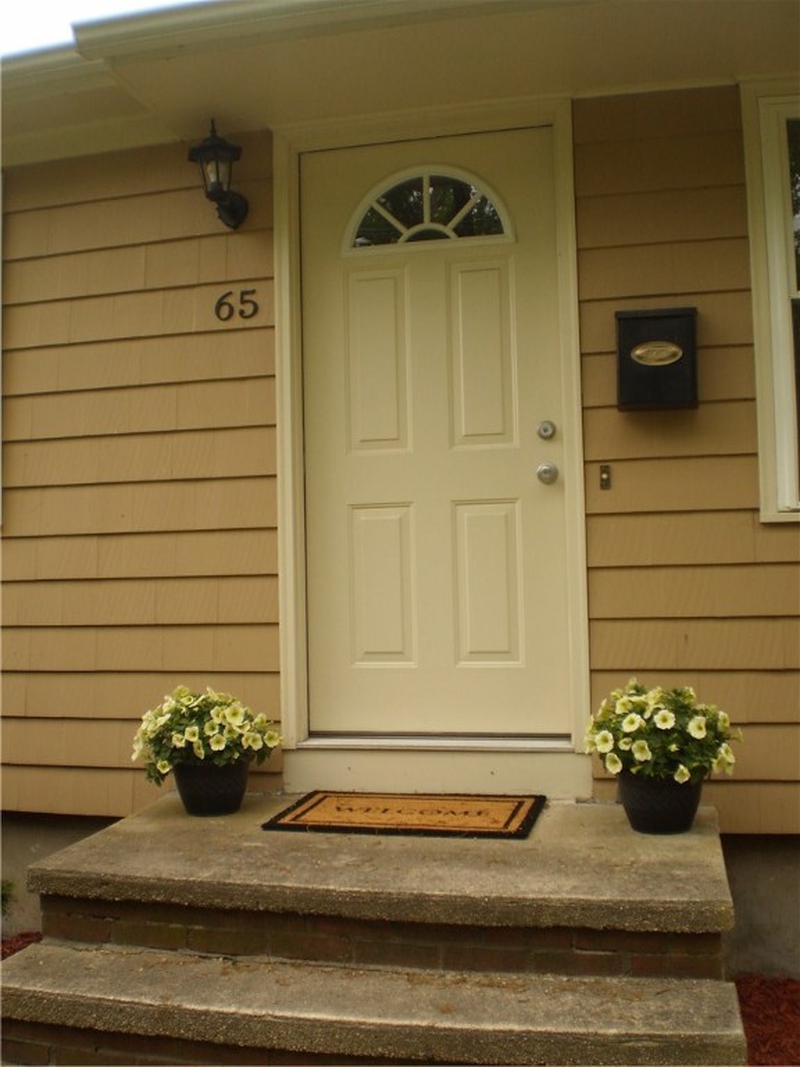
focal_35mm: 36
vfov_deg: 51.4
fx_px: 1109
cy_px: 534
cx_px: 400
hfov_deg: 39.7
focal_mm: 6.3
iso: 64
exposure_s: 1/400
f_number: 3.1
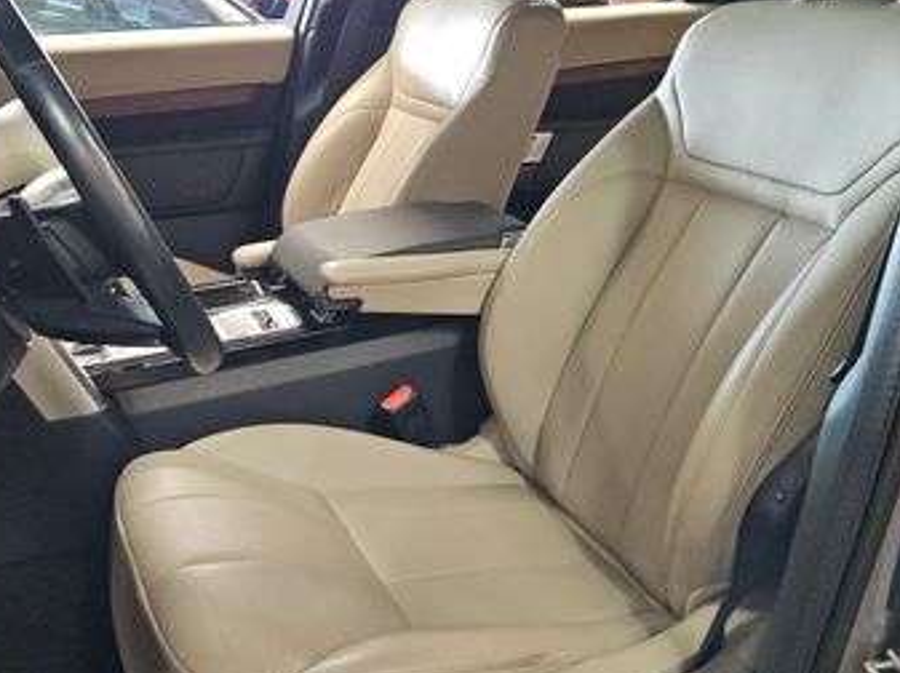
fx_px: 1065
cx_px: 465
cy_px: 310
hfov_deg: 45.8
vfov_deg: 35.1
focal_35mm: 41
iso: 500
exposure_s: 1/120
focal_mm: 5.4
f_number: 1.8
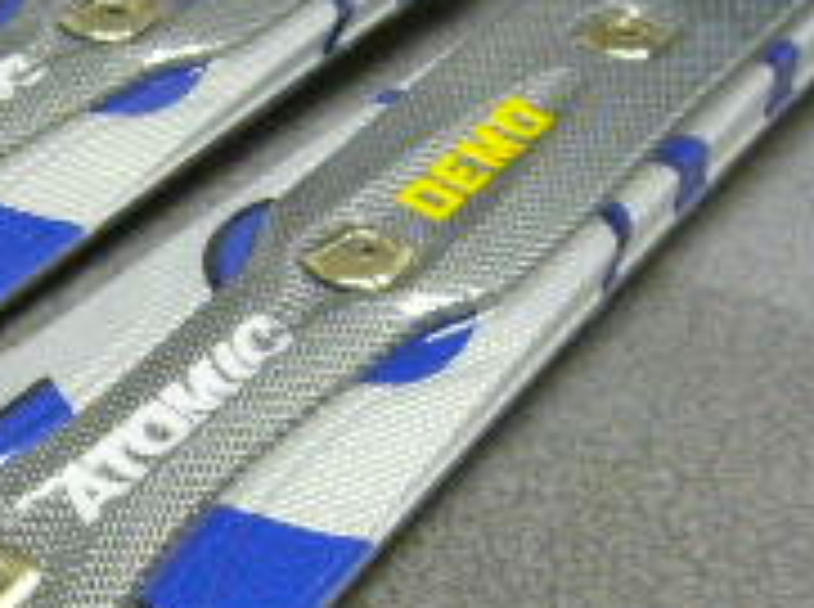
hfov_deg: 15.6
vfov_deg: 11.9
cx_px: -36
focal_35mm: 124
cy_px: 455
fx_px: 2910
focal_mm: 5.8
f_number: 2.8
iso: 200
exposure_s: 1/13
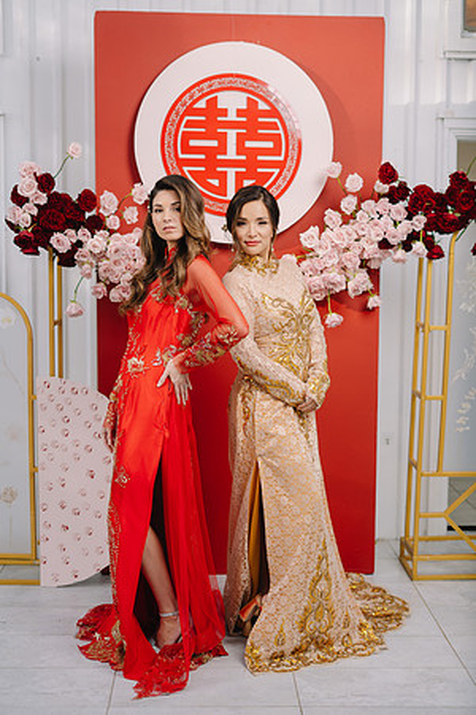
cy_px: 358
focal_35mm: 50
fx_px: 992
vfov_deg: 39.6
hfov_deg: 27.0
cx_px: 238
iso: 50
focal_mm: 50
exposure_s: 1/200
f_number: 2.5
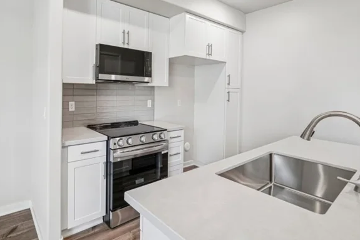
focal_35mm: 19
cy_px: 92
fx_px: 190
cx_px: 139
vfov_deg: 63.7
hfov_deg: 85.5
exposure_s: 1/25
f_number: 7.1
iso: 400
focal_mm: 13
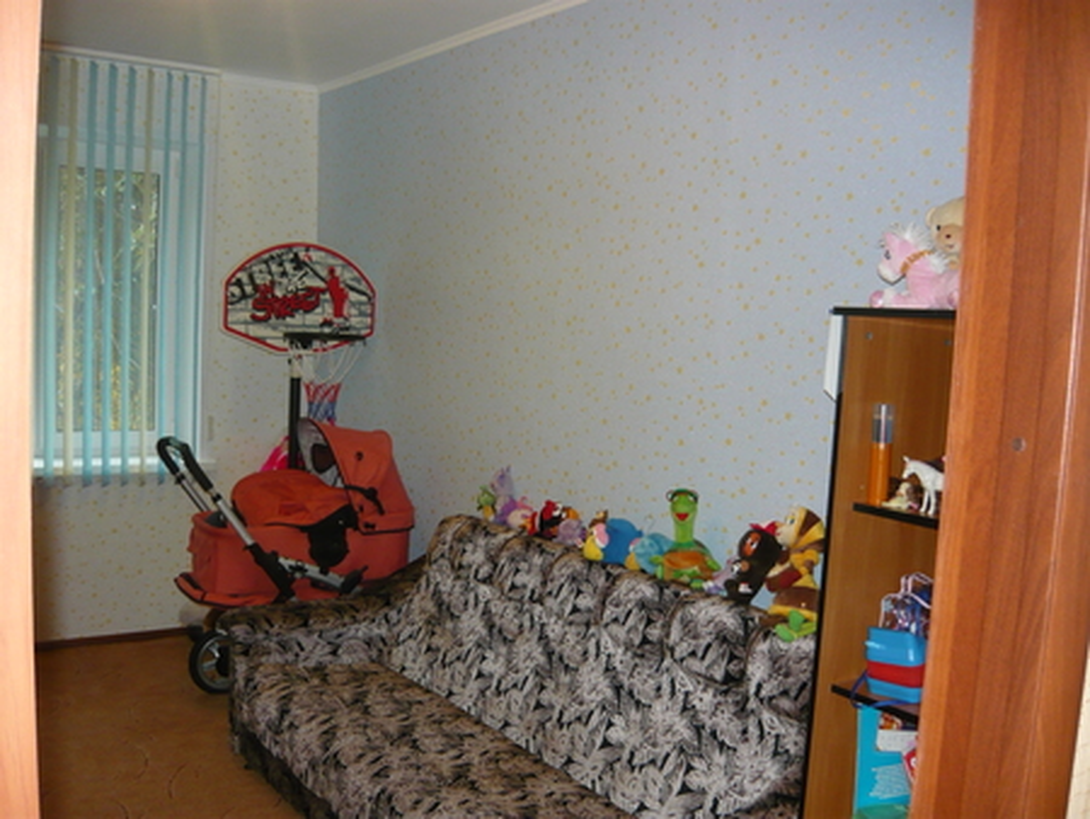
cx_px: 545
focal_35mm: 33
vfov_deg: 43.0
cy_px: 410
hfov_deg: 55.3
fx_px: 1040
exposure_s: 1/30
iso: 200
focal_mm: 5.5
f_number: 2.8
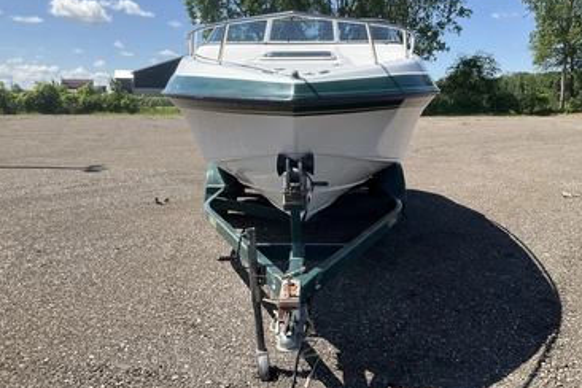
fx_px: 533
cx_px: 305
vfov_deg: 39.9
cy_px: 167
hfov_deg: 57.2
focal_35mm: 33
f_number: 1.8
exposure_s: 1/1168
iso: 25
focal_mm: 3
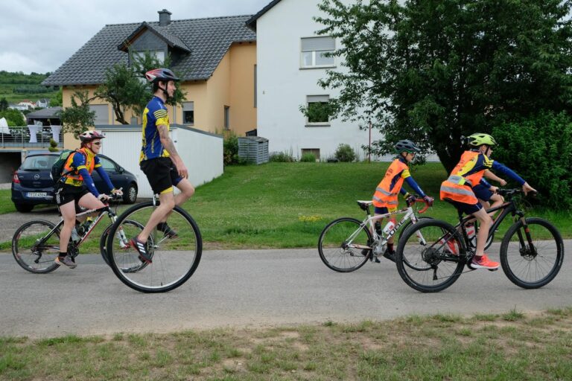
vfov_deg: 40.0
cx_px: 286
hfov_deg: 57.2
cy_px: 190
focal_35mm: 33
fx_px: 524
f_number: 5.6
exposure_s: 1/280
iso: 400
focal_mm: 22.3
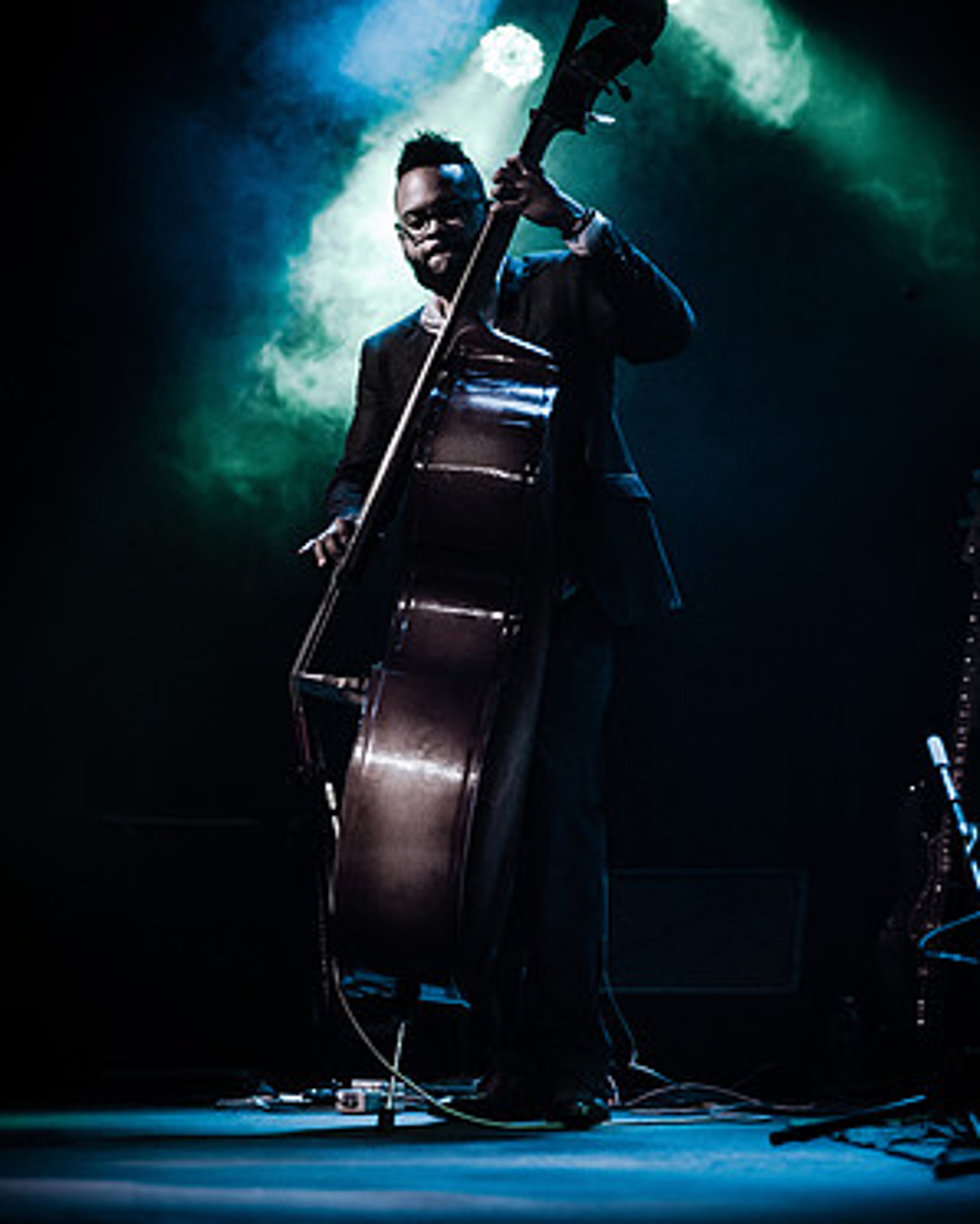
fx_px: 4601
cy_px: 576
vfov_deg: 15.1
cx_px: 490
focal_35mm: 127
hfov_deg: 12.2
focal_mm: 112
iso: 5000
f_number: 2.8
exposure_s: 1/200
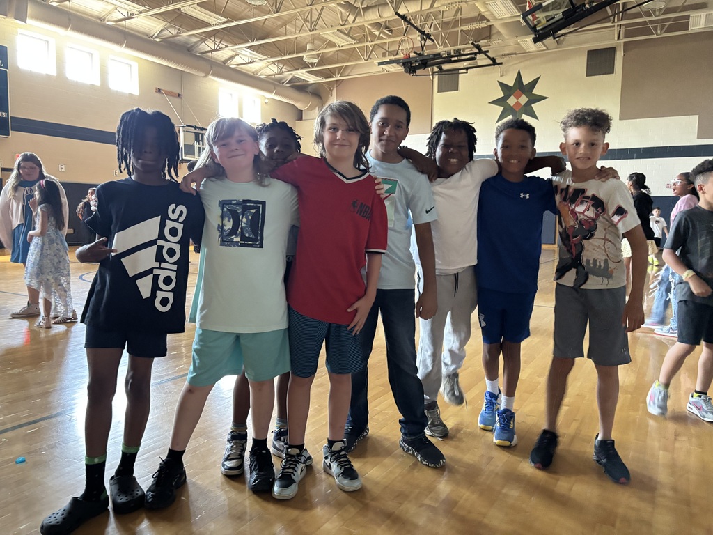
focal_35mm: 26
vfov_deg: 53.1
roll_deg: -1.7
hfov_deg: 67.3
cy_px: 268
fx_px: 536
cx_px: 356
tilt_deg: -4.3
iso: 640
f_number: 1.6
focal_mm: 5.96
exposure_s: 1/30
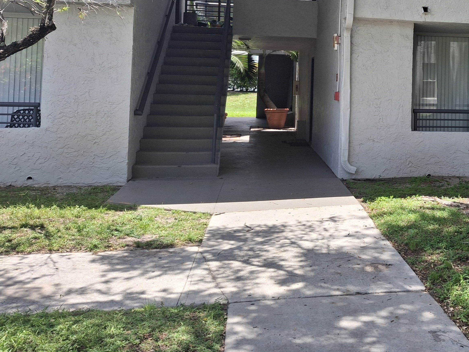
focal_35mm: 44
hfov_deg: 40.5
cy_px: 57
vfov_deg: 31.8
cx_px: 398
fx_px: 596
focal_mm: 4.69
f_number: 1.8
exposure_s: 1/668
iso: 25
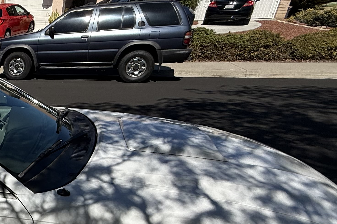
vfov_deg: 31.6
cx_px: -74
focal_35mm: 40
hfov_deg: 36.5
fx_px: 374
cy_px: 208
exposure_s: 1/4425
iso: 50
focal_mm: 2.22
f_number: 2.2
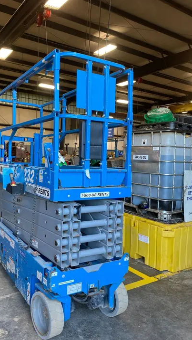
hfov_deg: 40.0
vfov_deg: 66.1
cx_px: 75
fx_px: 262
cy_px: 173
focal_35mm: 29
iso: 125
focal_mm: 4.25
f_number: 1.8
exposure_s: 1/100
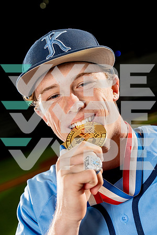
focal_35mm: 66
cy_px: 118
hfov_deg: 20.6
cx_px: 78
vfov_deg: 30.5
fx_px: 432
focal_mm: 66
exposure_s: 1/250
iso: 800
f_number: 5.6
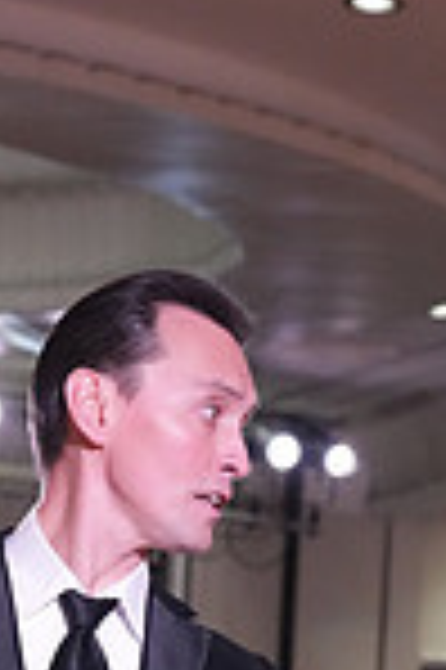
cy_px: 1021
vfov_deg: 8.2
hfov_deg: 5.6
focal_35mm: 246
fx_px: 4582
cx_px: 471
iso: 5000
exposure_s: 1/320
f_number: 5
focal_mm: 63
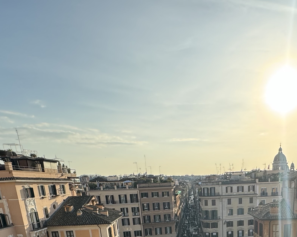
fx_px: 308
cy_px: 279
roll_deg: +2.1
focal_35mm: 35
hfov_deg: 50.2
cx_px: 209
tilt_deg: -17.9
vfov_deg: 34.5
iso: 50
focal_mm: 2.22
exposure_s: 1/879
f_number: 2.2
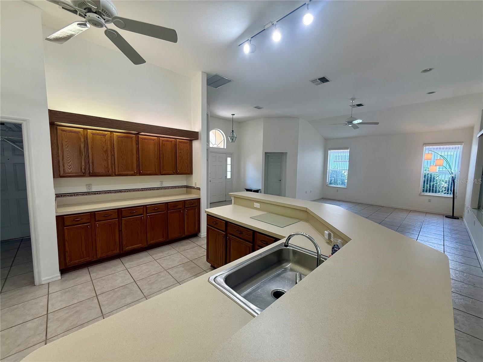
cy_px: 181
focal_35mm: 14
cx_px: 242
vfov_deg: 85.7
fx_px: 195
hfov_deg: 102.1
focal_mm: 2.22
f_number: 2.2
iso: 100
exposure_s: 1/120
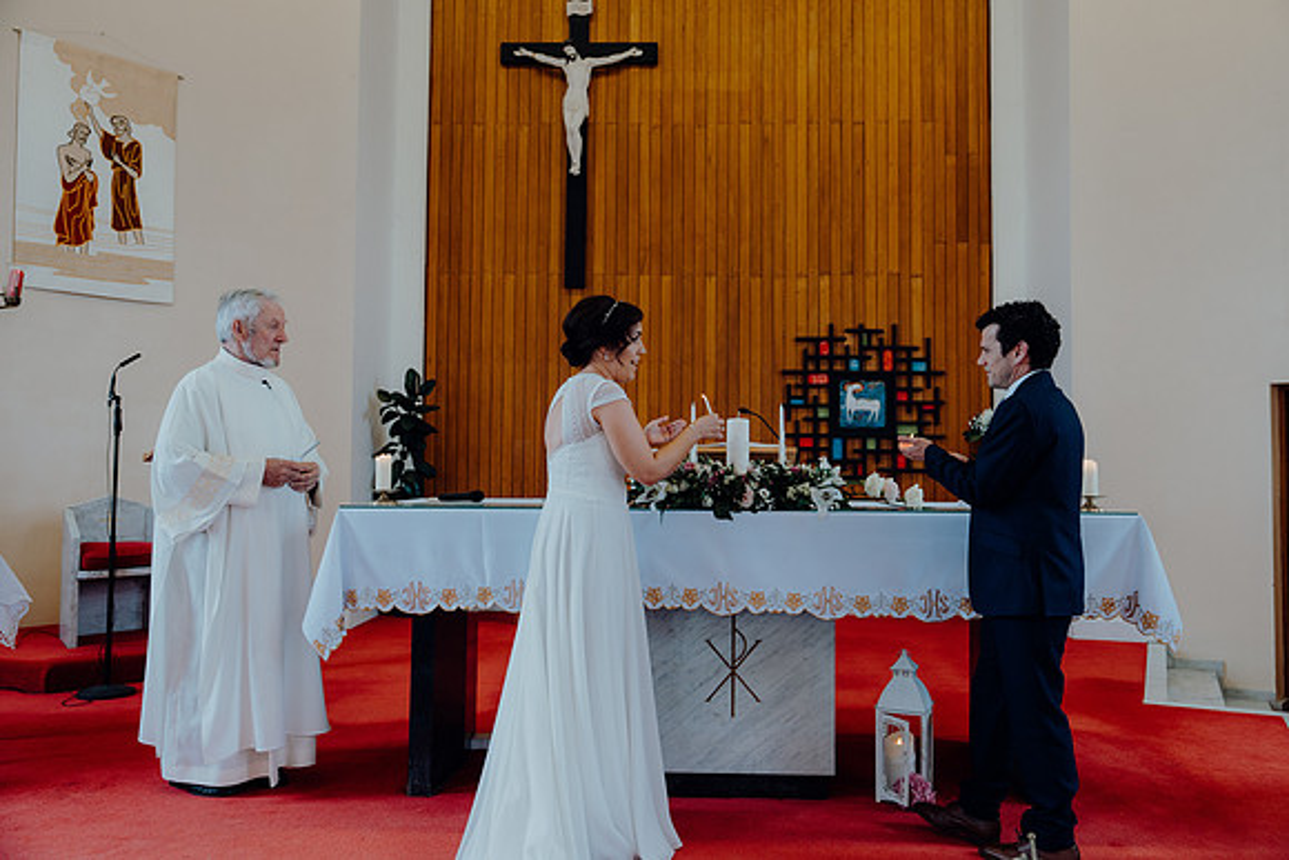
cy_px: 430
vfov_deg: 46.4
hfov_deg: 65.5
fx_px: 1003
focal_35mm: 28
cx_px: 644
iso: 500
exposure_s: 1/200
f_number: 2.8
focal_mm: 28
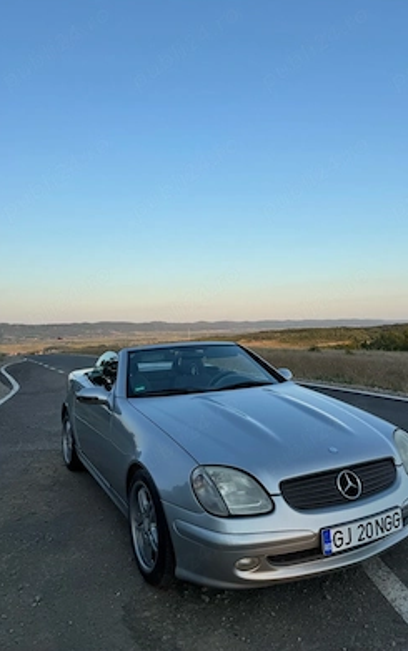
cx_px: 218
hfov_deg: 47.6
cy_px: 328
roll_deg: +0.6
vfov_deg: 70.4
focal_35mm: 26
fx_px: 462
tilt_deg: -0.4
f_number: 1.78
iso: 80
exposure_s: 1/2604
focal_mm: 6.76
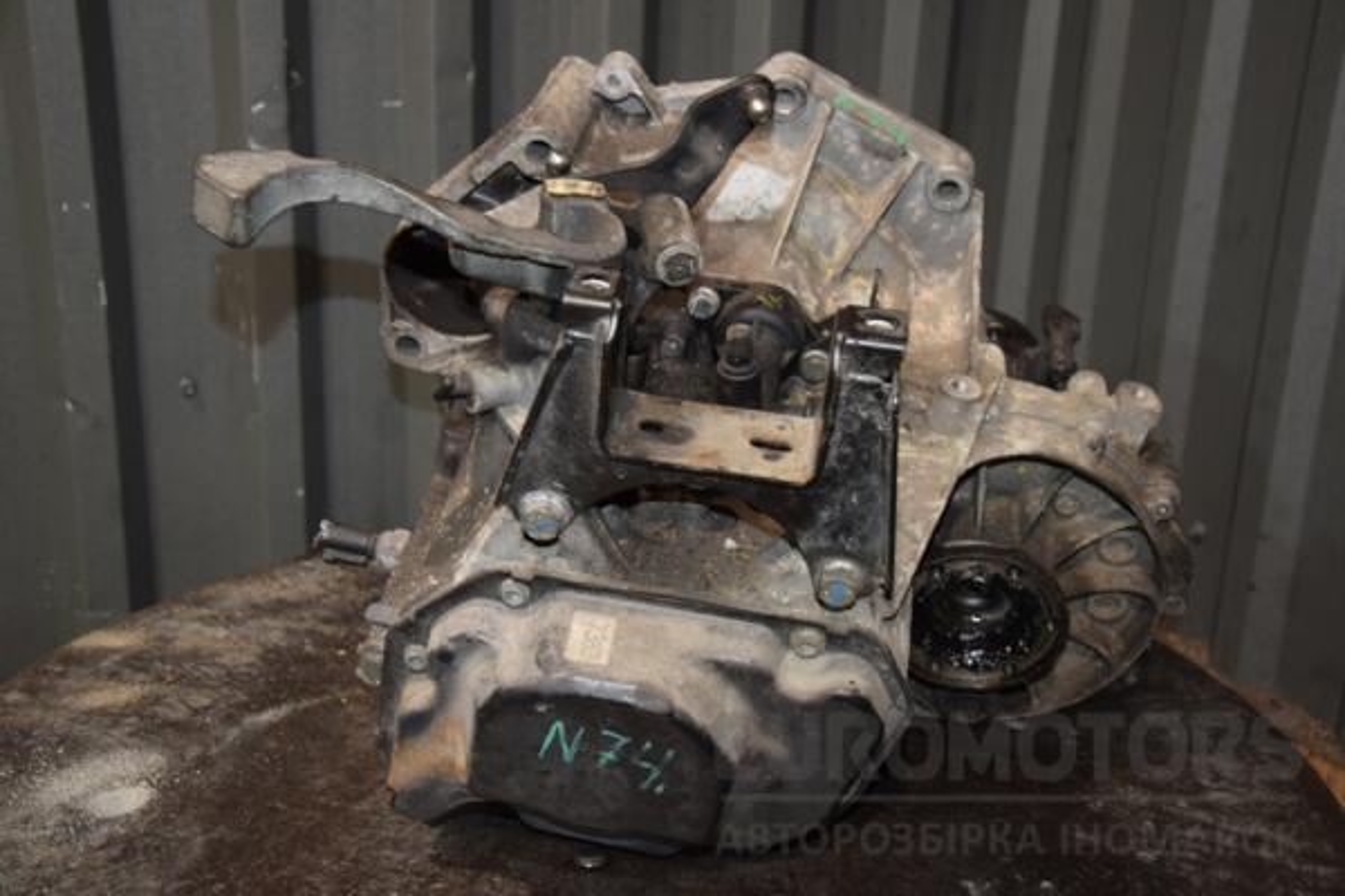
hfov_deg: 46.4
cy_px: 448
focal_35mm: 42
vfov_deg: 31.9
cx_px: 672
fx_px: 1569
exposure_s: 1/60
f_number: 5
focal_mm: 28
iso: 800
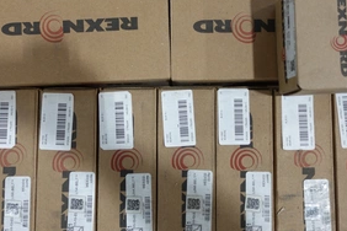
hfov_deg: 55.8
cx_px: 178
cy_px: 117
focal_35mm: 34
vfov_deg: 38.9
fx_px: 328
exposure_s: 1/30
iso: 160
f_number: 1.8
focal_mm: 8.8
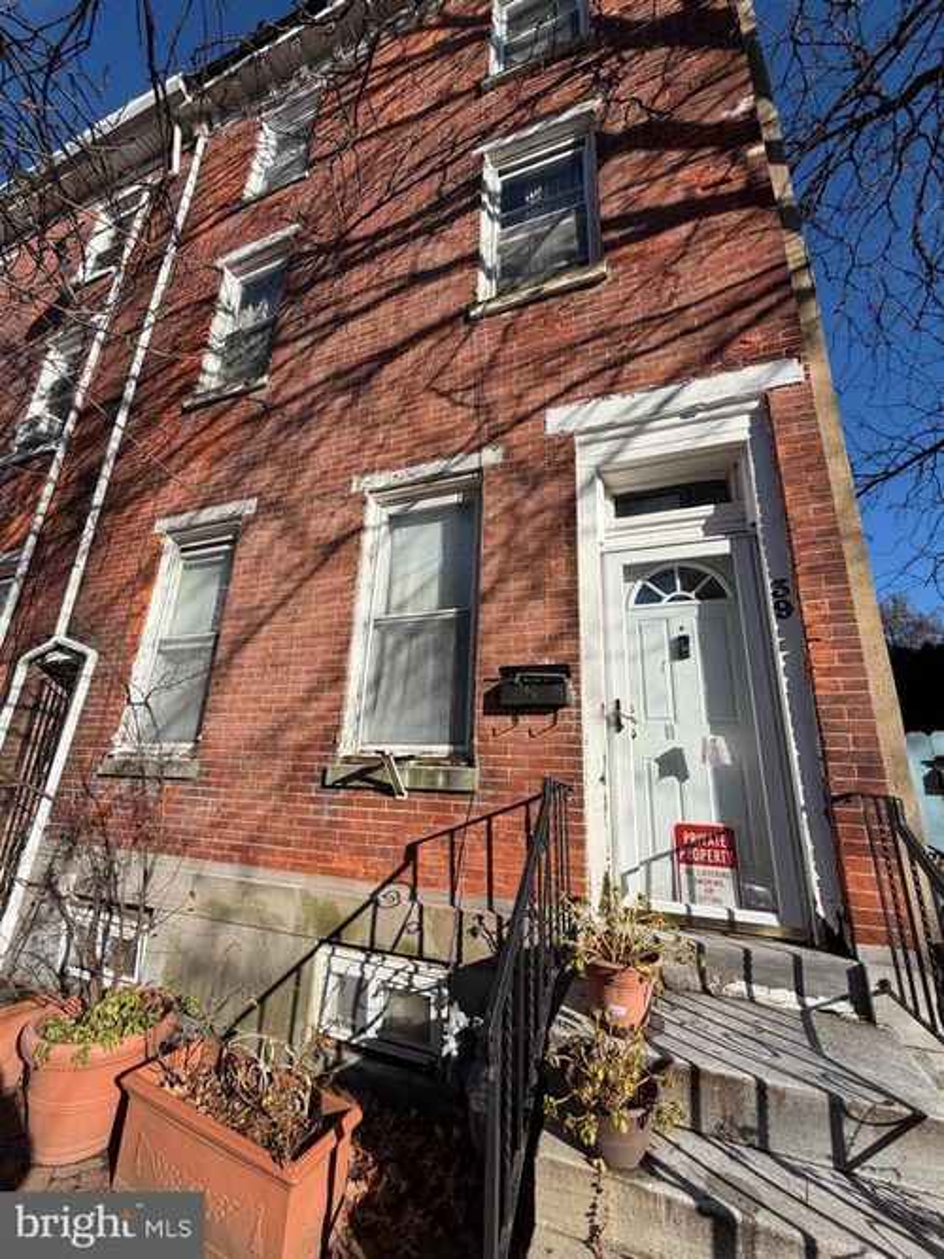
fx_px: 509
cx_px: 472
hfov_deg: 85.7
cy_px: 630
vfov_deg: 102.1
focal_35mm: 14
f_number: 2.2
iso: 25
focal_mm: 2.22
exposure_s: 1/770
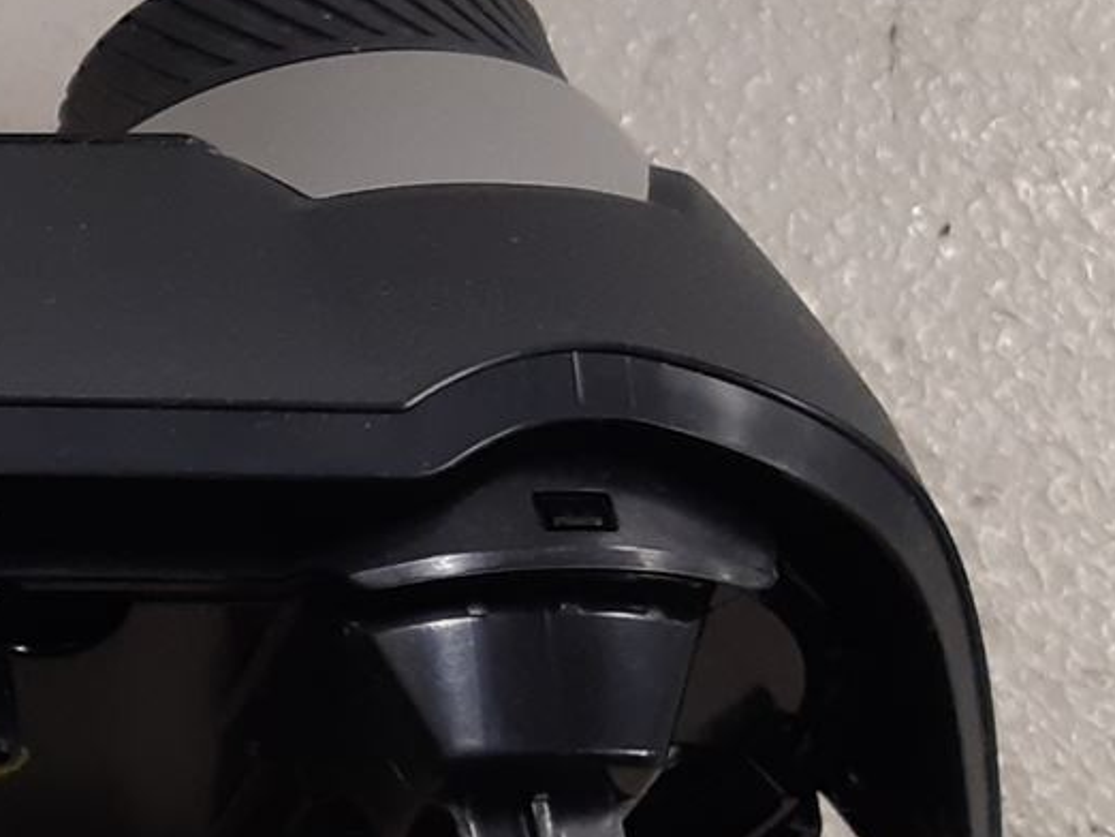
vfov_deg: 14.5
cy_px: 619
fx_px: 3287
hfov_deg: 16.5
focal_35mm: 102
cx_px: -816
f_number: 1.7
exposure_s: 1/50
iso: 125
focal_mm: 3.93
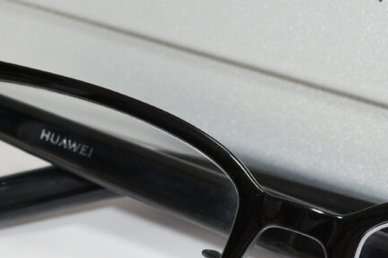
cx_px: 316
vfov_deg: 11.5
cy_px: 243
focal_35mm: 118
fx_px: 1271
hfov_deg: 17.2
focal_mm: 26
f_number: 8
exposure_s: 1/50
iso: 1250
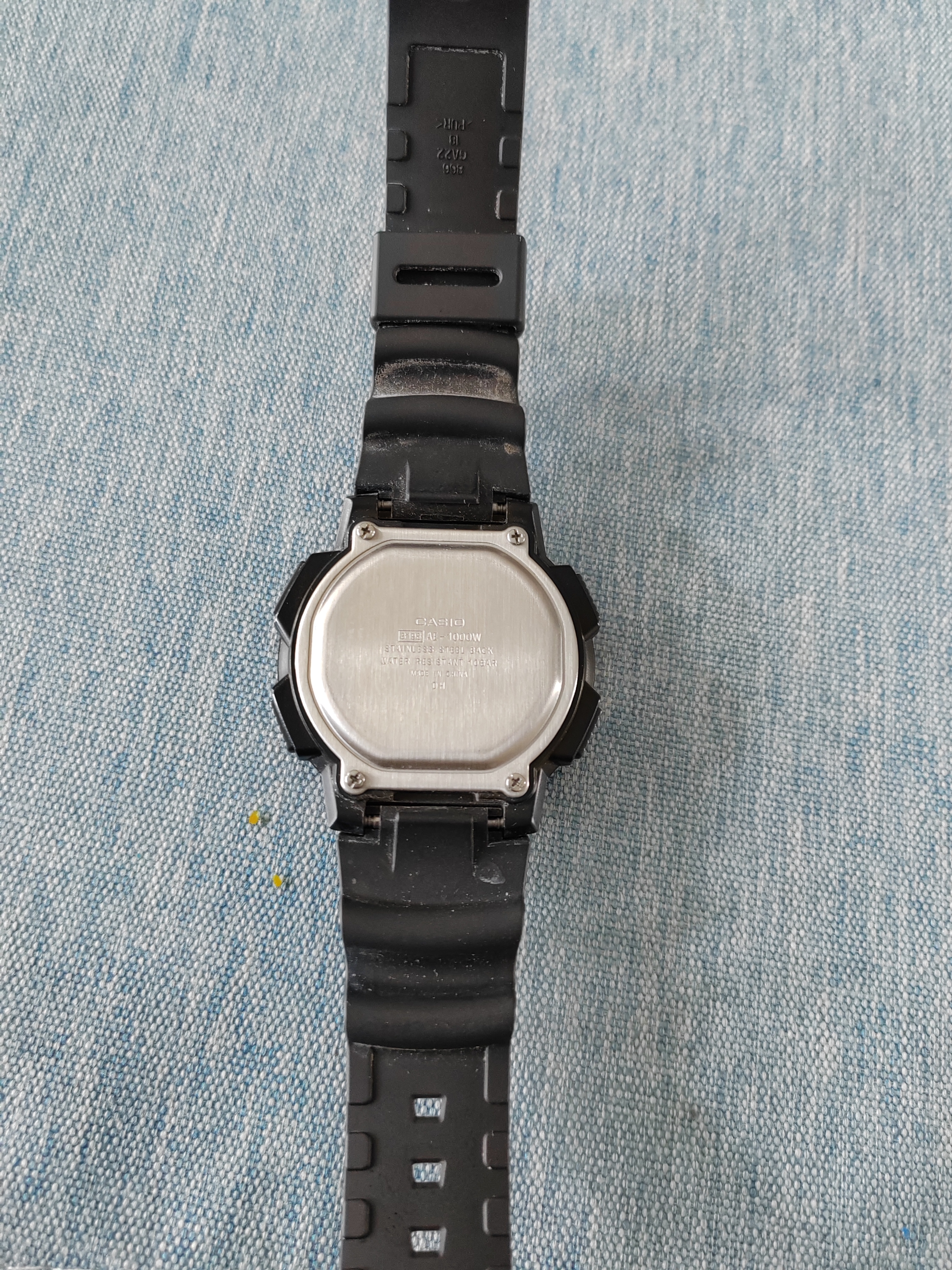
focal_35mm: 27
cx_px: 476
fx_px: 990
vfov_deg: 65.3
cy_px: 635
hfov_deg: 51.4
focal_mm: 5.52
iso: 1600
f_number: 1.9
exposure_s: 1/50
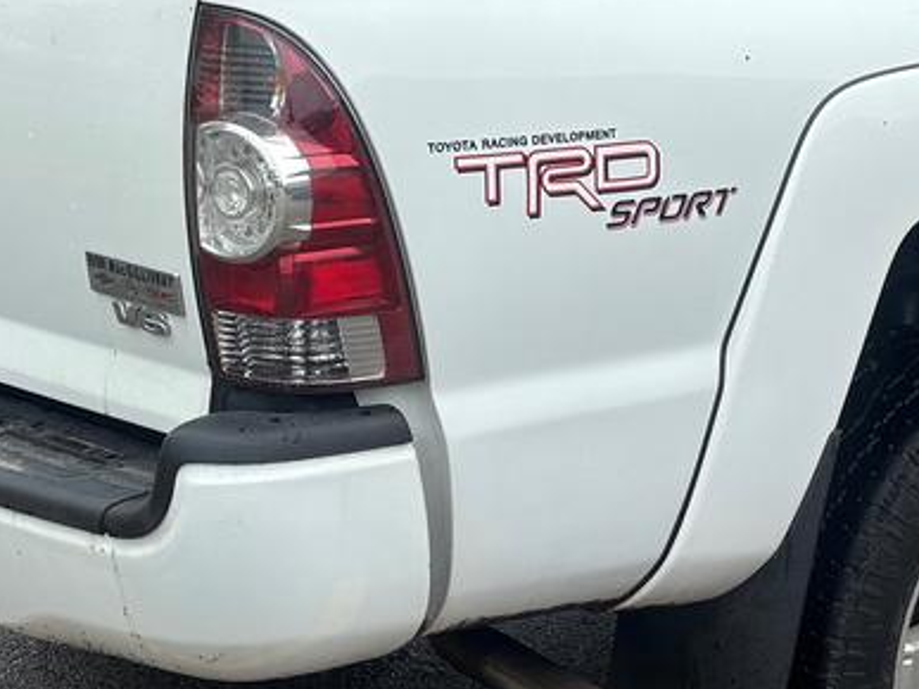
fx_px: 2282
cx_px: 750
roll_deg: -1.0
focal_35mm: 86
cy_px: 330
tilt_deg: -14.6
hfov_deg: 22.4
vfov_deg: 17.2
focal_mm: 5.96
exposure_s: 1/1984
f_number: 1.6
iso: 50
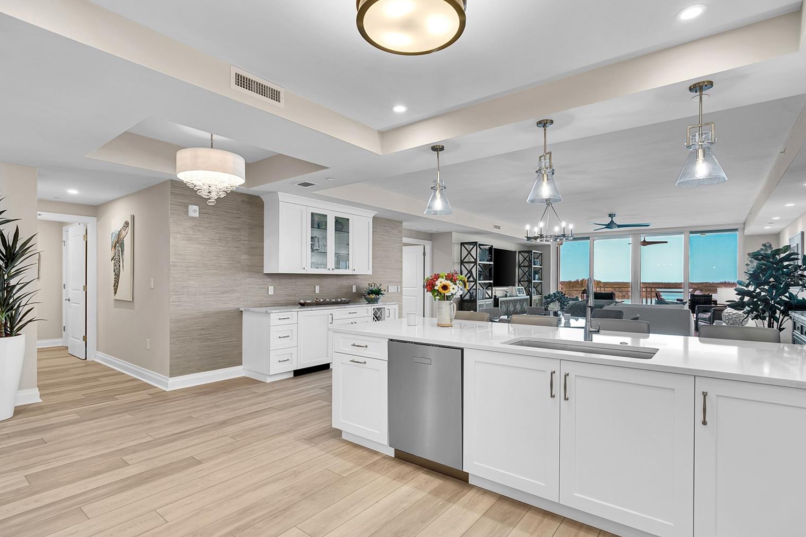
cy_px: 279
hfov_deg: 93.3
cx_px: 400
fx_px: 381
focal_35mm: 17
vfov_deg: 70.4
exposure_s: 1/13
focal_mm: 16
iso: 200
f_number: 9
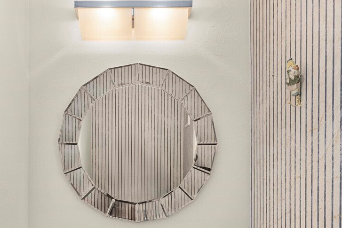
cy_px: 191
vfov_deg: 36.2
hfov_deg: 54.0
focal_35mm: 35
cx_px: 133
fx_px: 333
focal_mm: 15
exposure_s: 1/30
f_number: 7.1
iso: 800
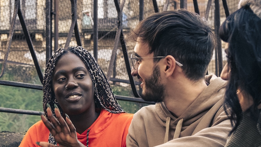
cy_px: 162
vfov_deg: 15.3
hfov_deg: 27.1
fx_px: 533
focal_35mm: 77
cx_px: 59
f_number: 3.2
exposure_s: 1/100
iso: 1600
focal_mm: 23
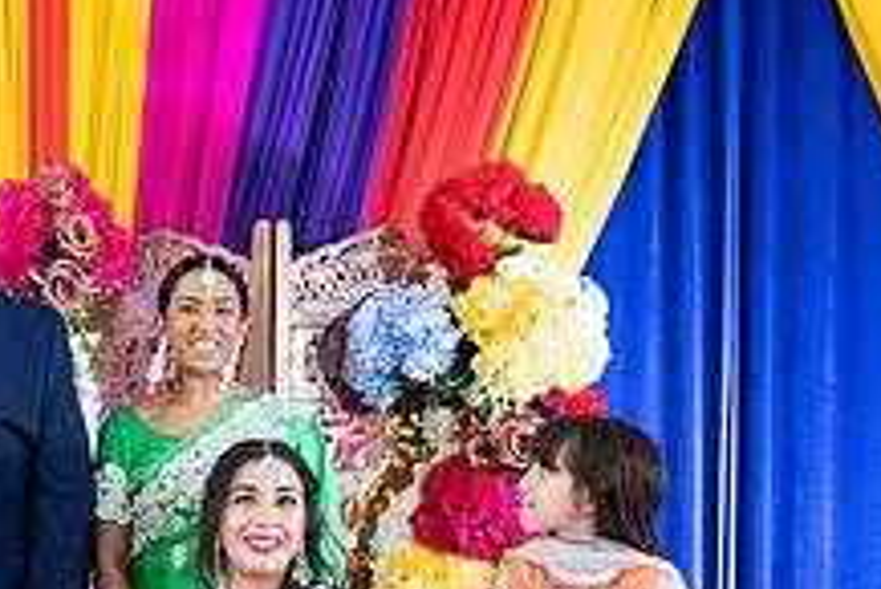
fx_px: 1567
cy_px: 705
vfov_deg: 20.0
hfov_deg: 29.6
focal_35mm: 64
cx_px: 32
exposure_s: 1/125
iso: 1250
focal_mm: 24
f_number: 2.8
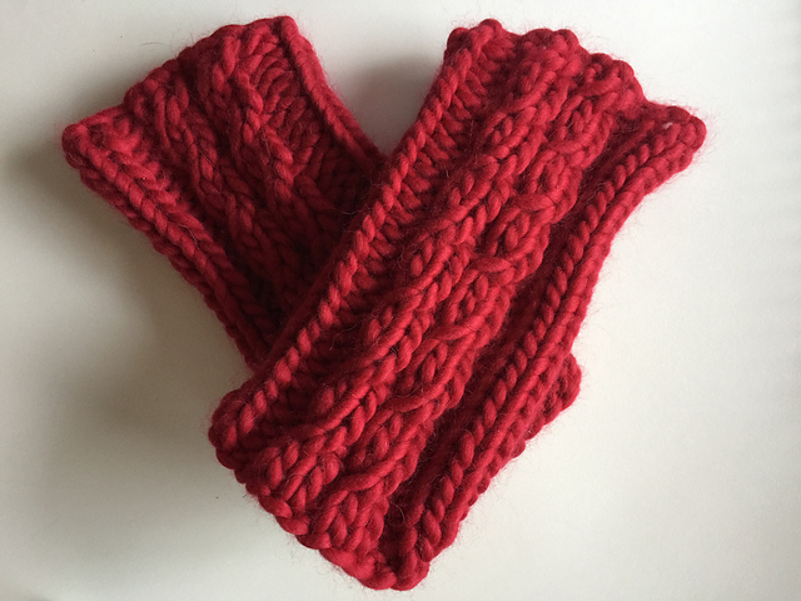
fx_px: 671
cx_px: 400
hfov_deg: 61.7
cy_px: 300
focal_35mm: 29
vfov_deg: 48.2
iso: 100
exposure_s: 1/15
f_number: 2.2
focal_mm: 4.15
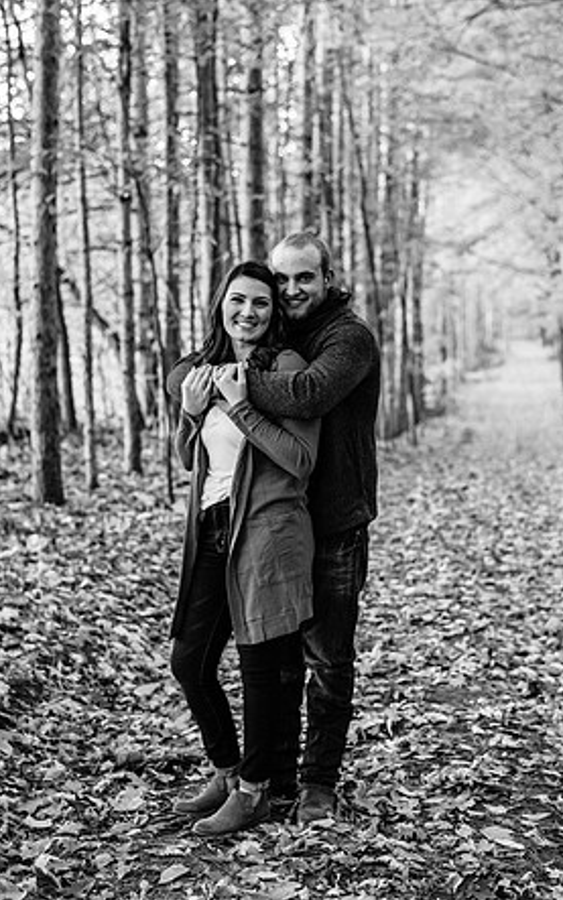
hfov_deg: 21.6
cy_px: 455
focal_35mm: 60
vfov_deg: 34.0
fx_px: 1473
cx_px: 293
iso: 500
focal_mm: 58
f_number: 2.8
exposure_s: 1/200
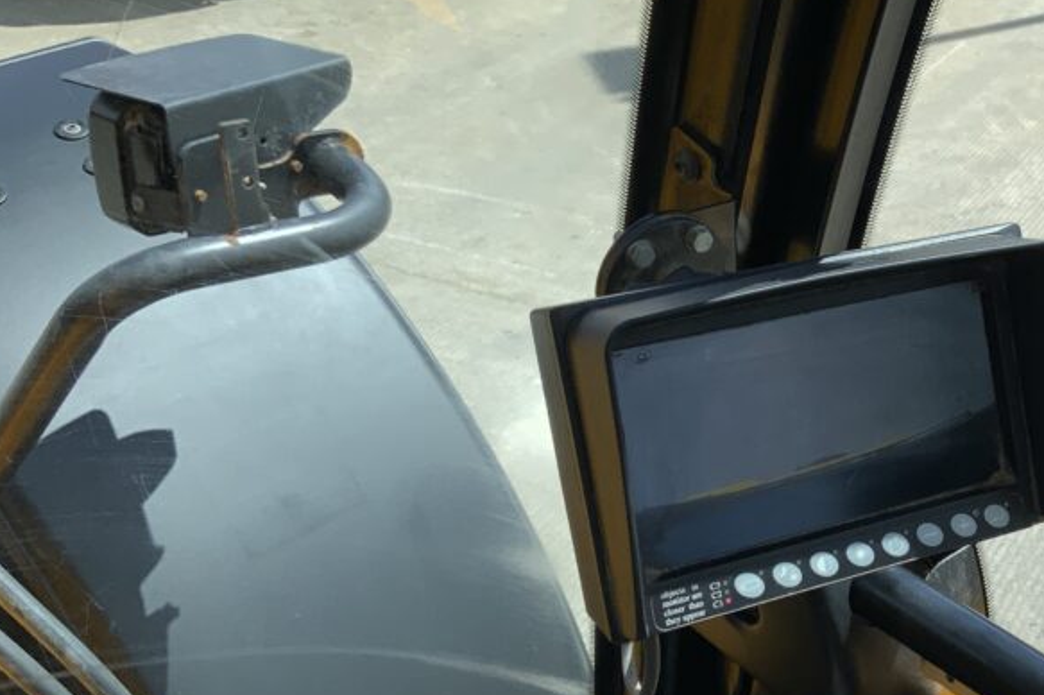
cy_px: 405
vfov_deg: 25.5
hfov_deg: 35.6
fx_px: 1536
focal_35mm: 53
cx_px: 911
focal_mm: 3
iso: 16
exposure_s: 1/1221
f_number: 1.8
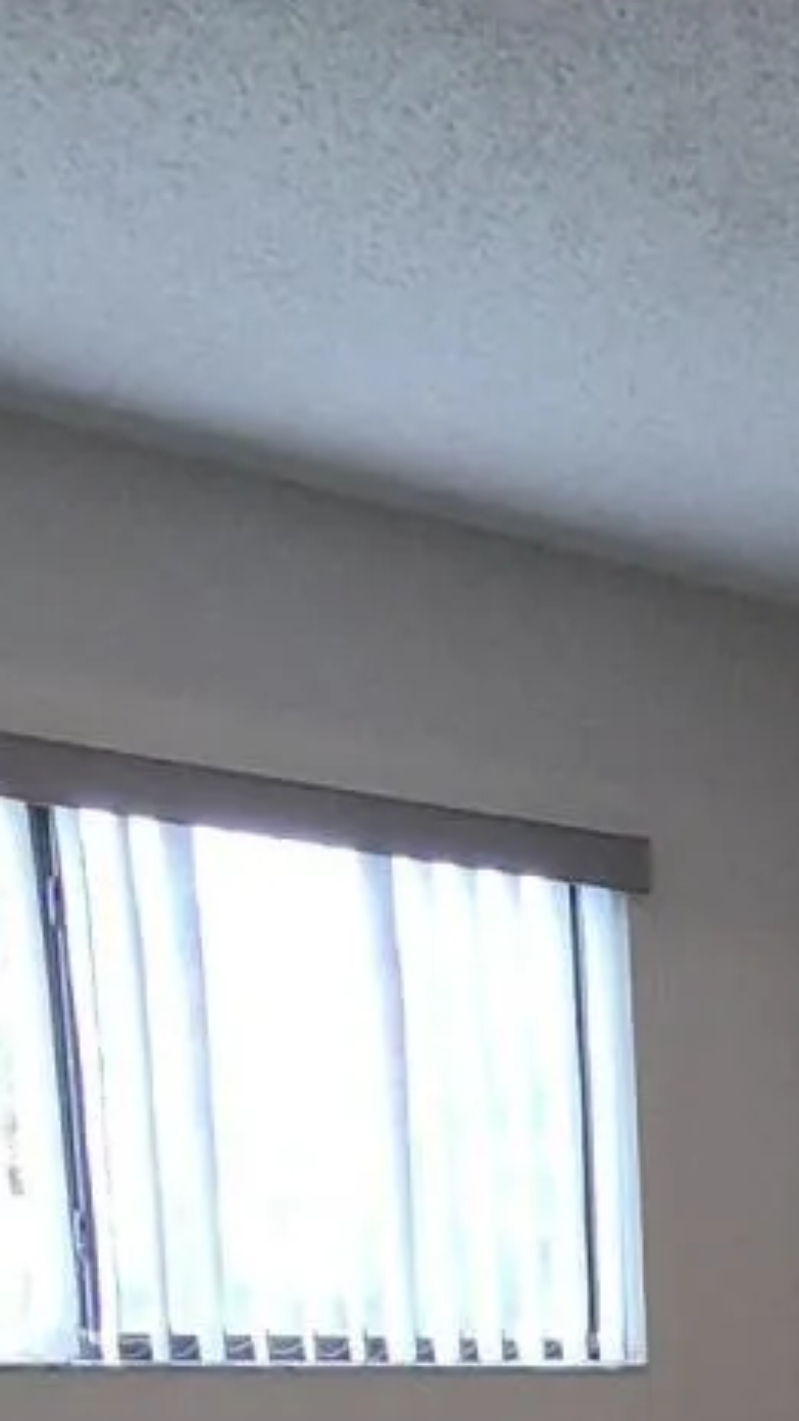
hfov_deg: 17.5
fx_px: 2298
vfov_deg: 29.3
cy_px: 1733
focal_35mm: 61
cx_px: 1231
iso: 500
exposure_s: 1/60
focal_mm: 1.74
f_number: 2.2
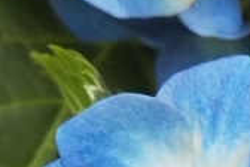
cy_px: 482
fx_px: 1548
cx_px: 641
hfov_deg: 8.3
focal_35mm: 223
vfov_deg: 5.8
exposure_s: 1/120
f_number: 2.2
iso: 32
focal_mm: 4
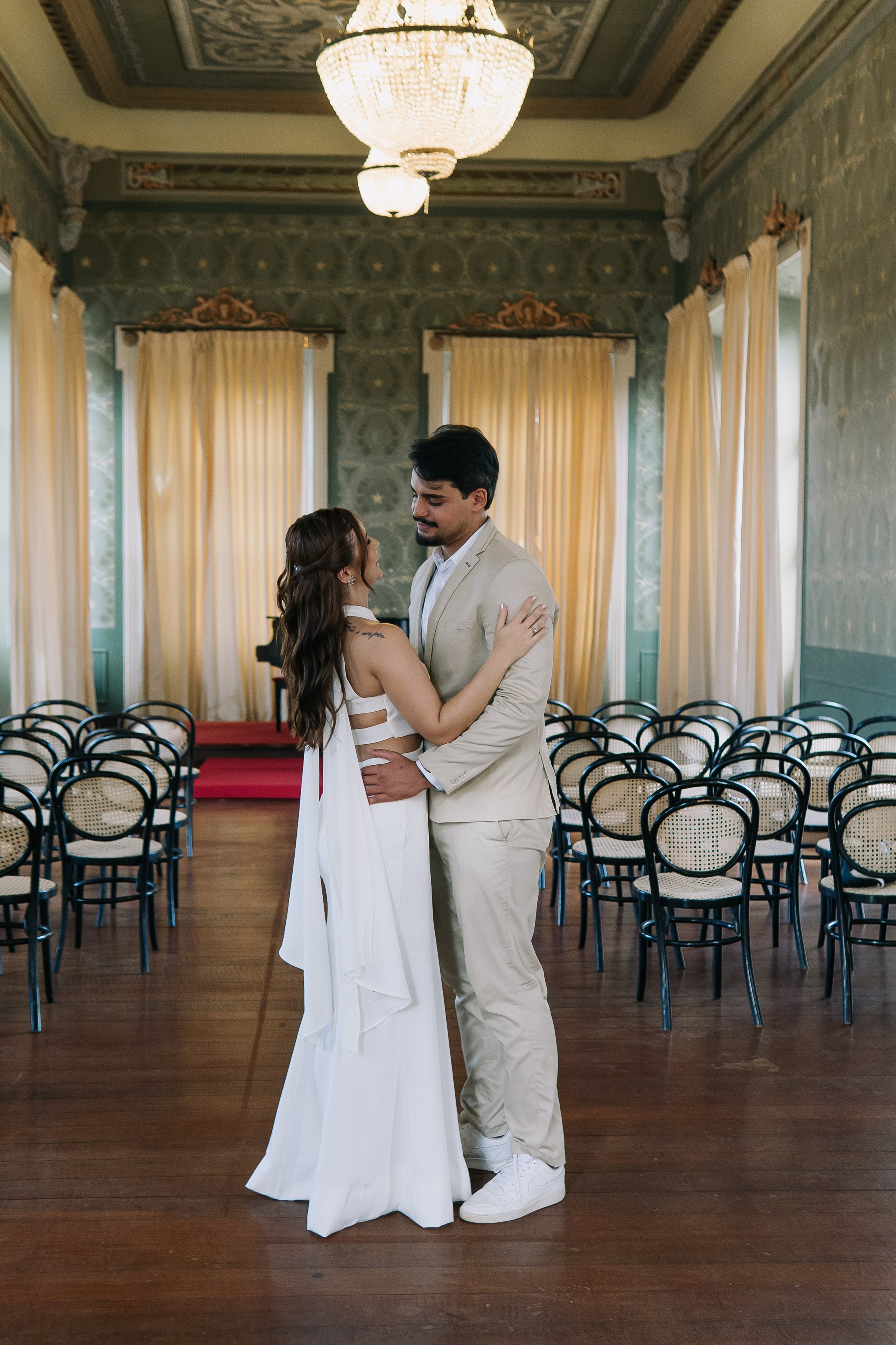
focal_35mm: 45
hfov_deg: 29.9
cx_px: 448
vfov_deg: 43.6
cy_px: 672
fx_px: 1680
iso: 500
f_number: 2.8
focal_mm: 30
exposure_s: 1/200
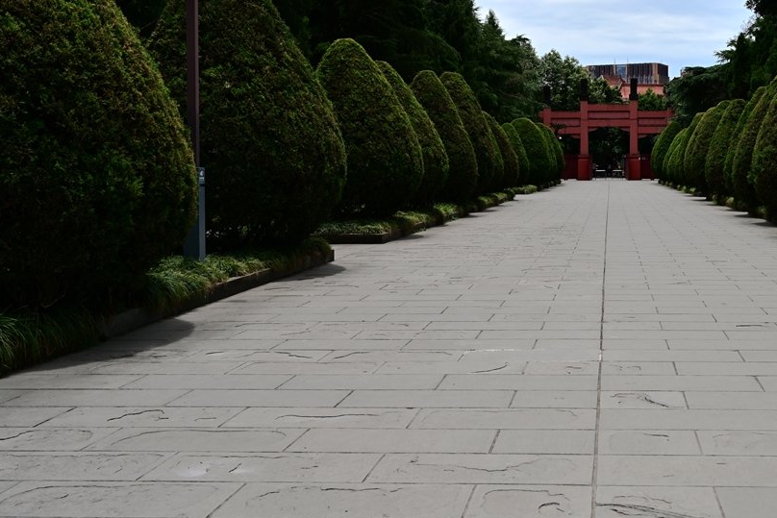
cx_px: 558
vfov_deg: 27.4
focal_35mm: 49
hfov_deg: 39.5
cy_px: 185
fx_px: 1058
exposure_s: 1/400
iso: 100
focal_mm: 33
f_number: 8
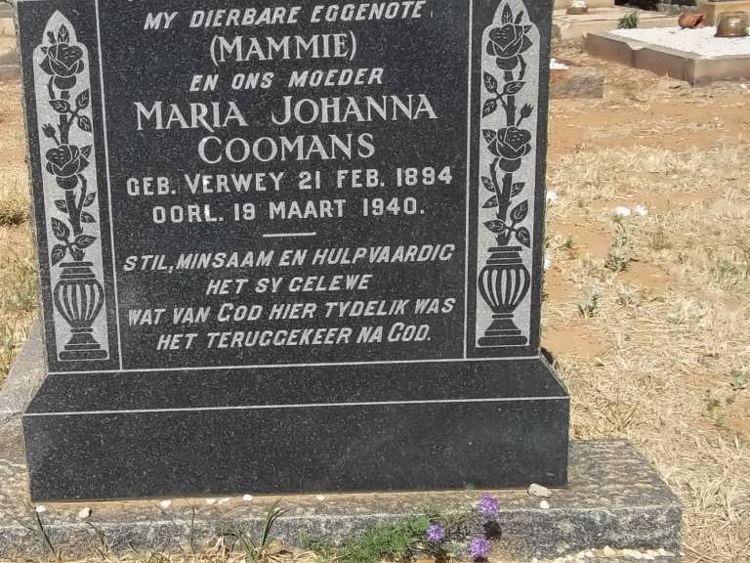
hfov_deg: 37.2
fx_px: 1083
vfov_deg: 29.1
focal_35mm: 50
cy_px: 265
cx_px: 180
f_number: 5.5
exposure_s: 1/640
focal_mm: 5.7
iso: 80
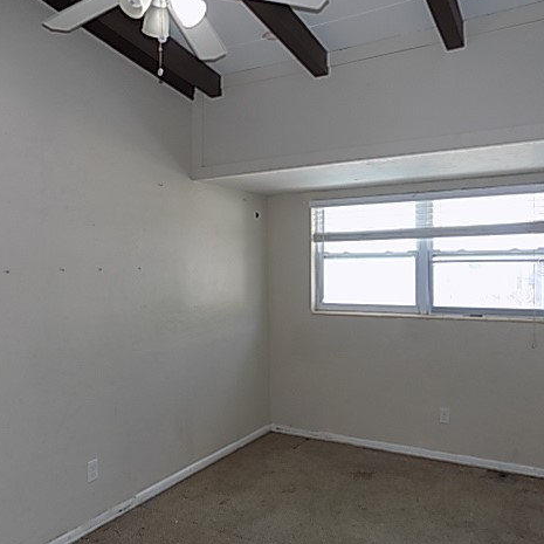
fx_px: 498
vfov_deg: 57.3
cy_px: 266
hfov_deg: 57.3
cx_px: 273
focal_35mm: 28
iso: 80
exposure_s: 1/40
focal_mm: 4
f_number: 3.1
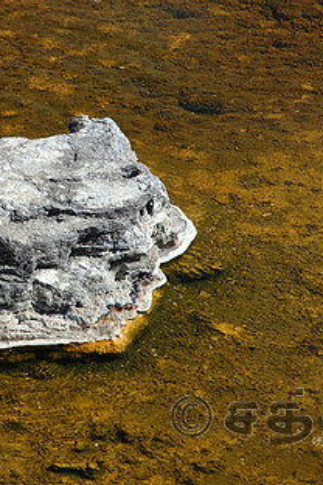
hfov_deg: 7.0
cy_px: 202
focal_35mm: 195
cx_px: 9
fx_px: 2624
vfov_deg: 10.5
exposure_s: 1/160
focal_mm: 70
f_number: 6.3
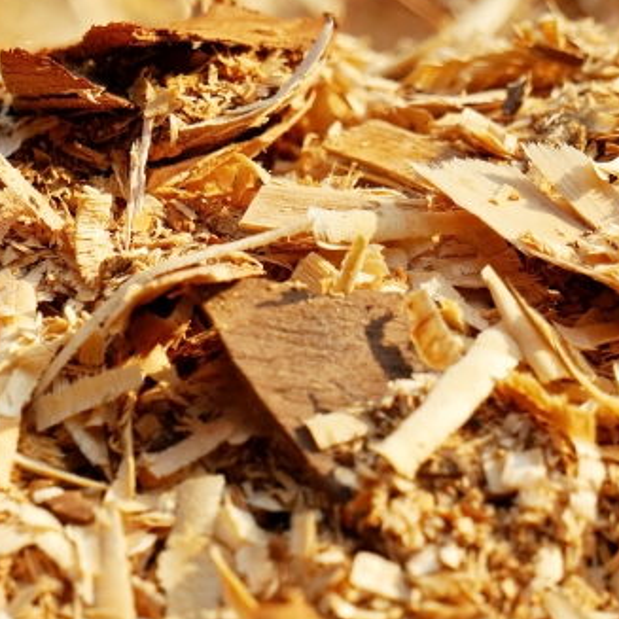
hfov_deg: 5.8
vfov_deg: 5.8
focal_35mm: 302
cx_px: 239
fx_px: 6105
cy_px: 274
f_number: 7.1
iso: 100
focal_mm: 129
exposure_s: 1/250
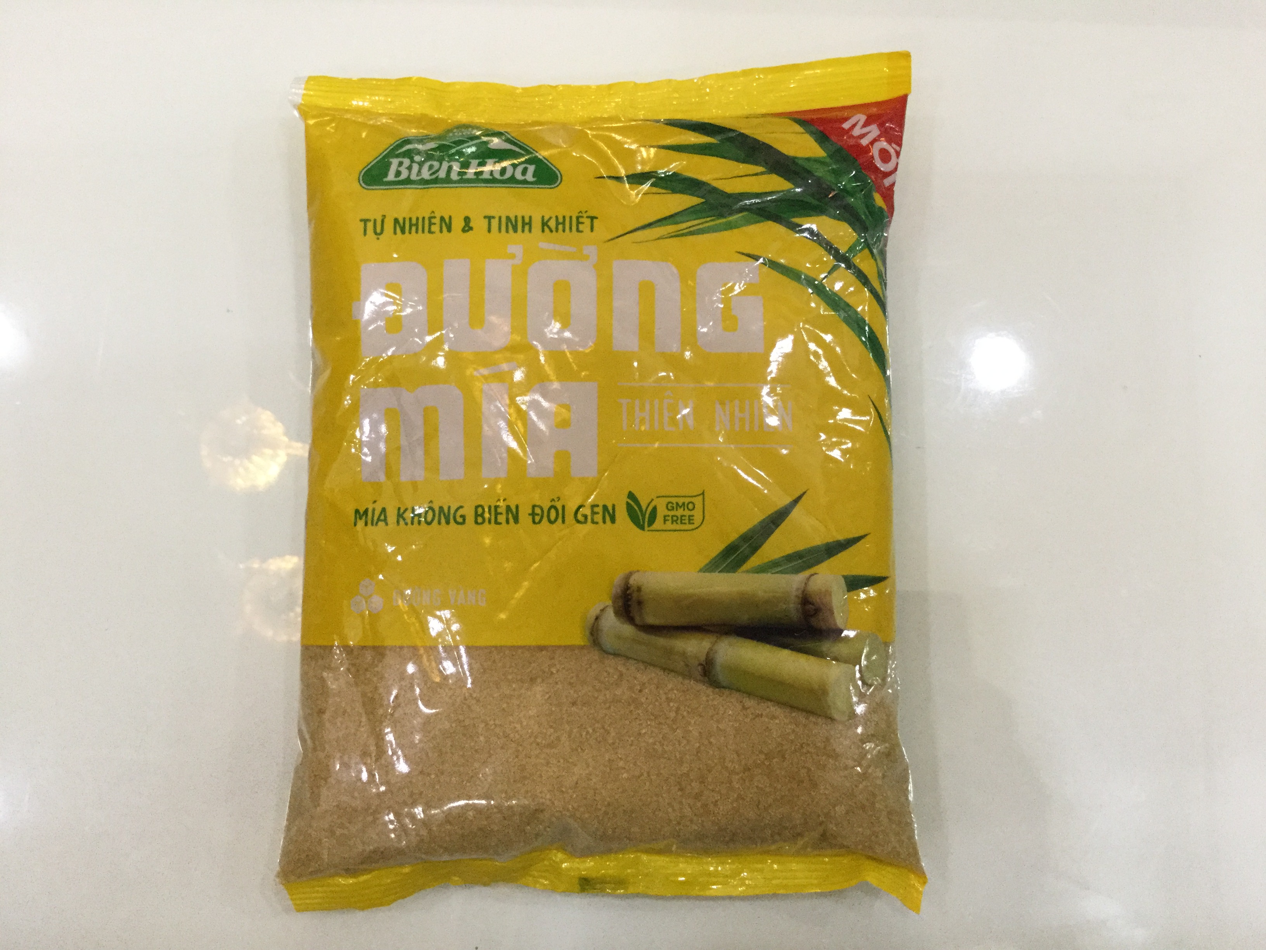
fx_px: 1134
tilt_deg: -82.5
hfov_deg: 58.4
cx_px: 633
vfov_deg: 45.4
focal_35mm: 31
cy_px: 475
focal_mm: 3.3
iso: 200
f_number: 2.4
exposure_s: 1/33
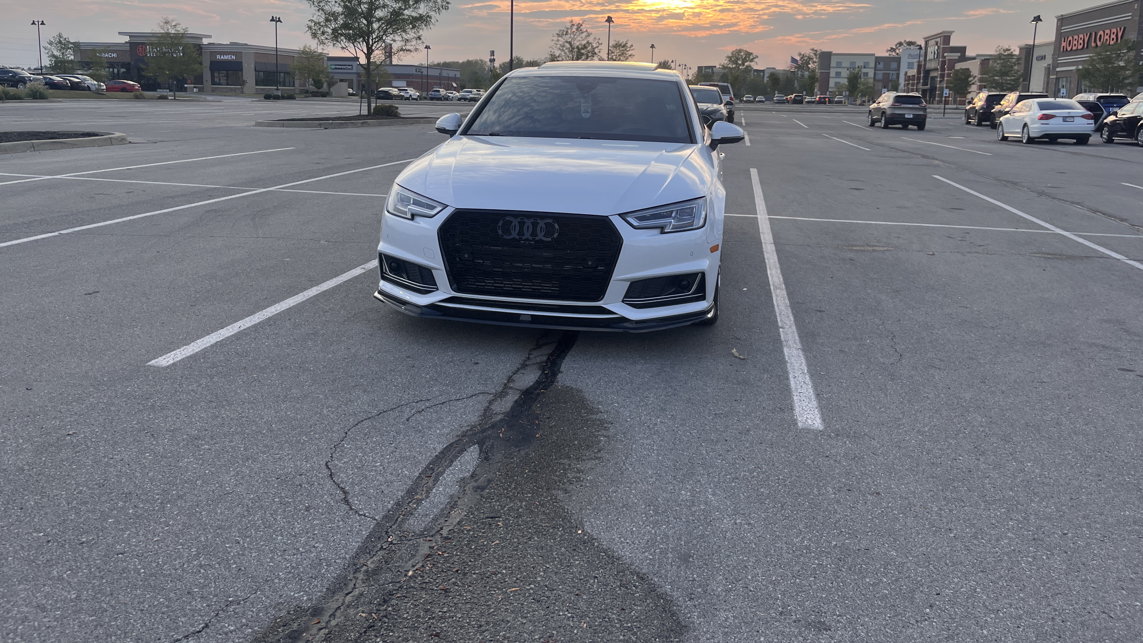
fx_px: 879
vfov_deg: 39.9
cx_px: 567
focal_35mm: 29
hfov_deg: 66.1
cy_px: 239
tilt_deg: -9.6
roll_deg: -0.5
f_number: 1.6
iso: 50
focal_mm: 5.1
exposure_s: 1/1238
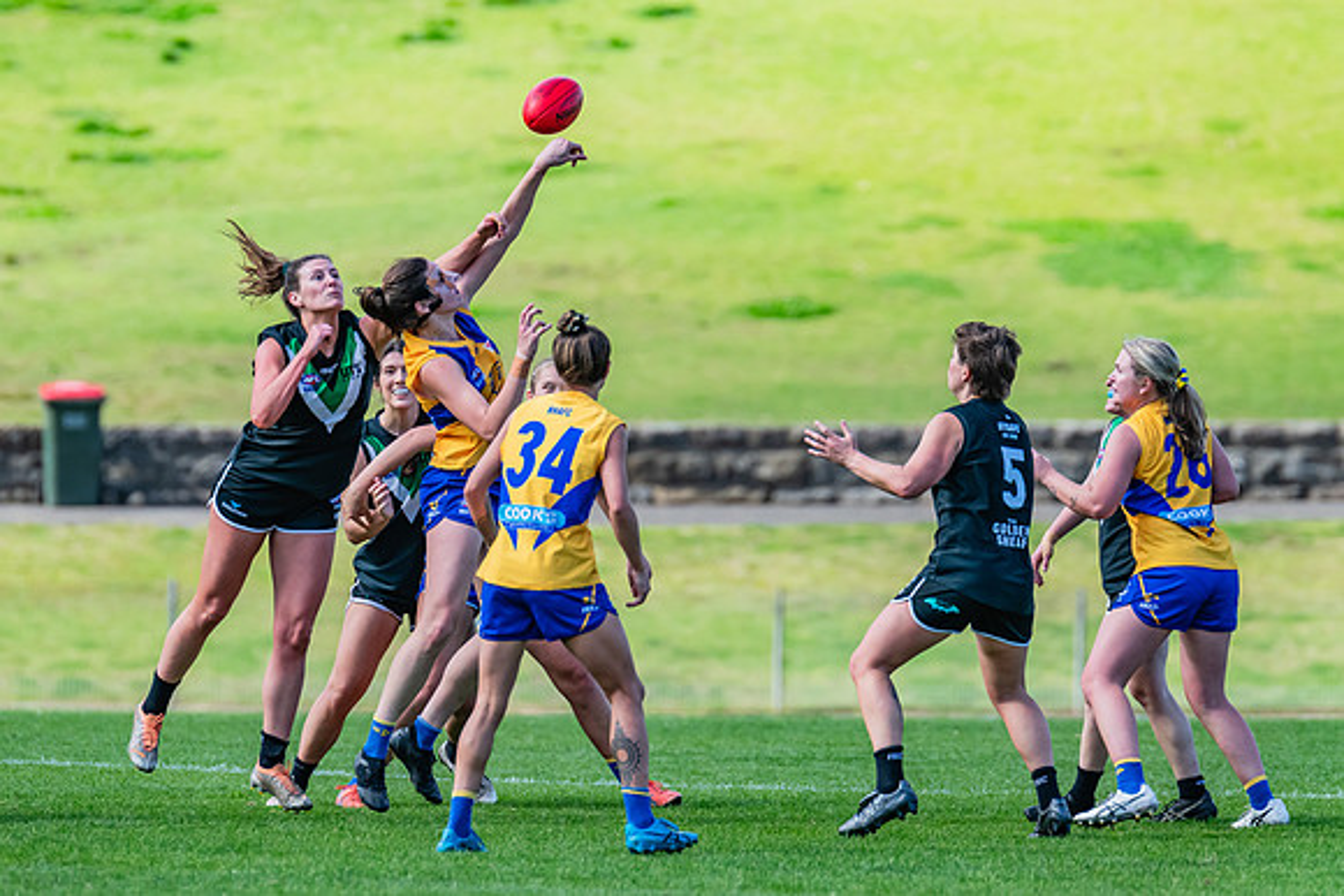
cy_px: 363
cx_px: 520
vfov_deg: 2.6
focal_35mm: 527
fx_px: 19686
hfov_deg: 3.9
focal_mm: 420
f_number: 6.3
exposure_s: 1/1600
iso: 800
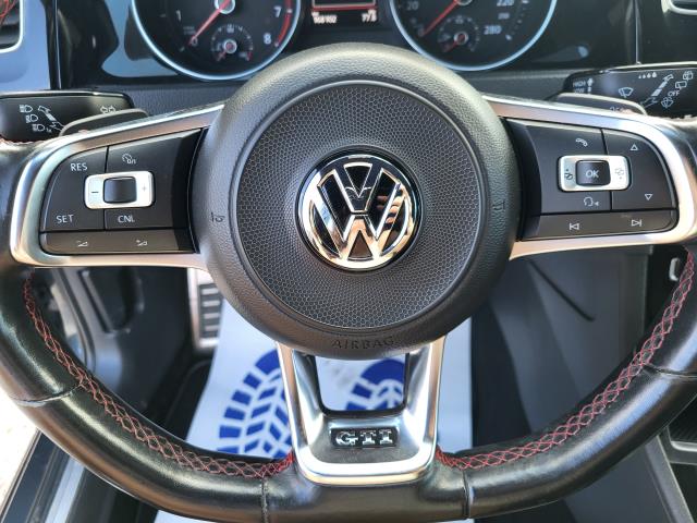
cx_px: 348
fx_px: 524
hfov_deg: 67.3
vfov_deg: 53.1
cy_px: 262
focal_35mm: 26
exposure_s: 1/120
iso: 125
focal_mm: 5.4
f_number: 1.8
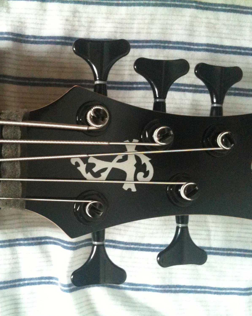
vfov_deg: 39.5
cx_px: 88
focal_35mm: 47
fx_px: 438
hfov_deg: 31.9
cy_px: 163
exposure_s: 1/15
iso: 400
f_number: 2.8
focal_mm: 3.85
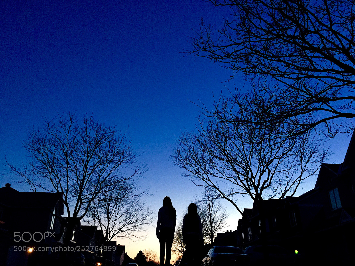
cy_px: 133
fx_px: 297
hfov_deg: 61.7
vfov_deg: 48.2
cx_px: 178
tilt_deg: +25.5
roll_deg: -1.4
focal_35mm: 29
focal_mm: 4.15
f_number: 2.2
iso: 320
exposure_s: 1/30
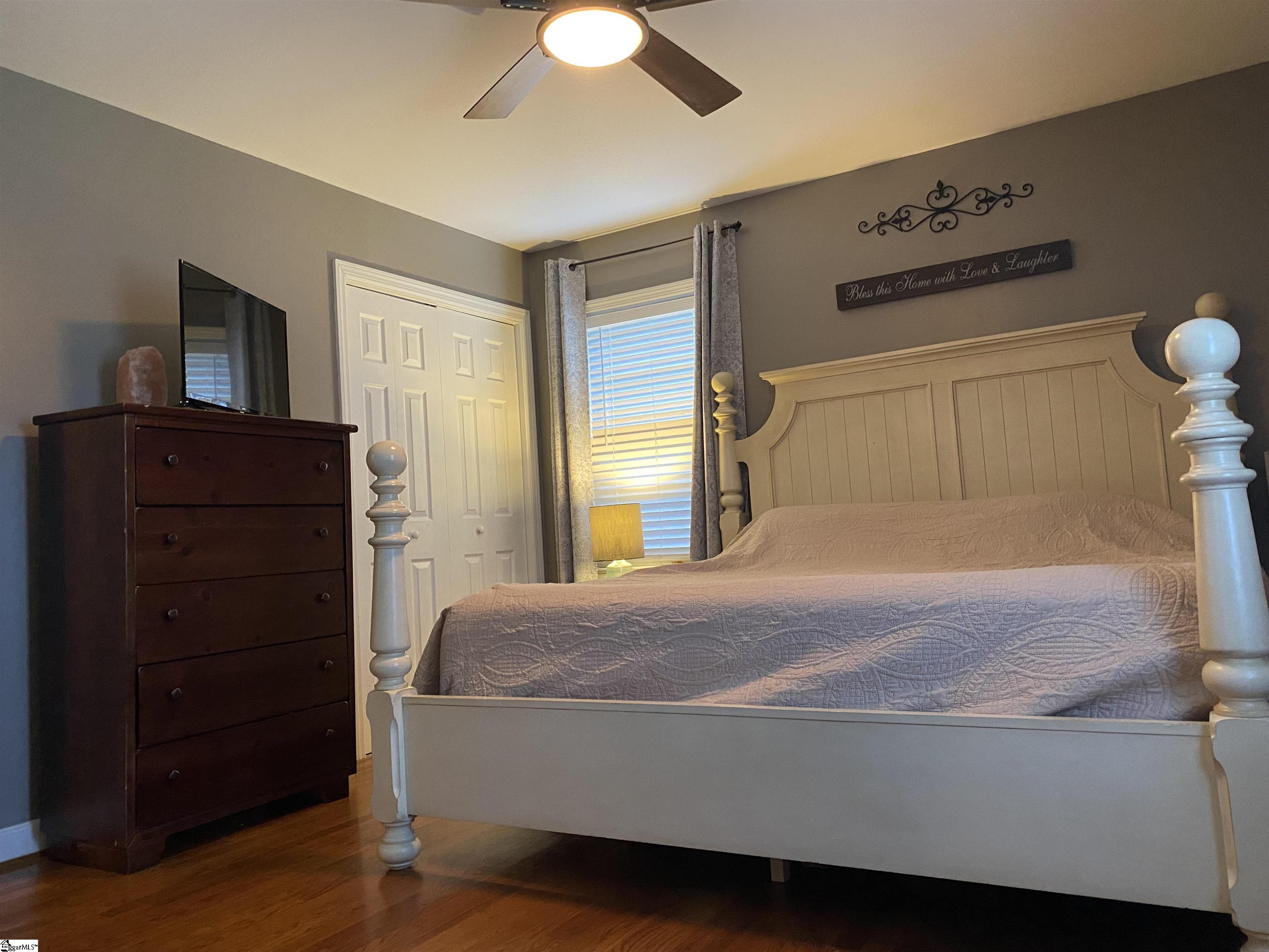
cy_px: 476
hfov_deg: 67.3
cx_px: 634
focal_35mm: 26
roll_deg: +3.4
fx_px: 953
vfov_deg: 53.1
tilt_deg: +3.4
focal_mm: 4.25
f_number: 1.8
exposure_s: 1/40
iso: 400
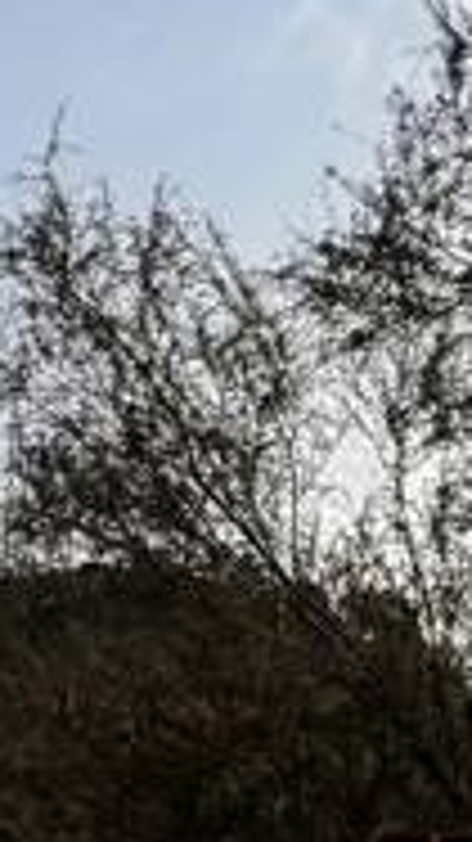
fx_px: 4679
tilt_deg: +2.5
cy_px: 1006
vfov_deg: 10.1
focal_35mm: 210
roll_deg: +2.3
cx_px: -634
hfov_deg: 5.6
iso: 80
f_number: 1.78
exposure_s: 1/7937
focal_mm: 6.76
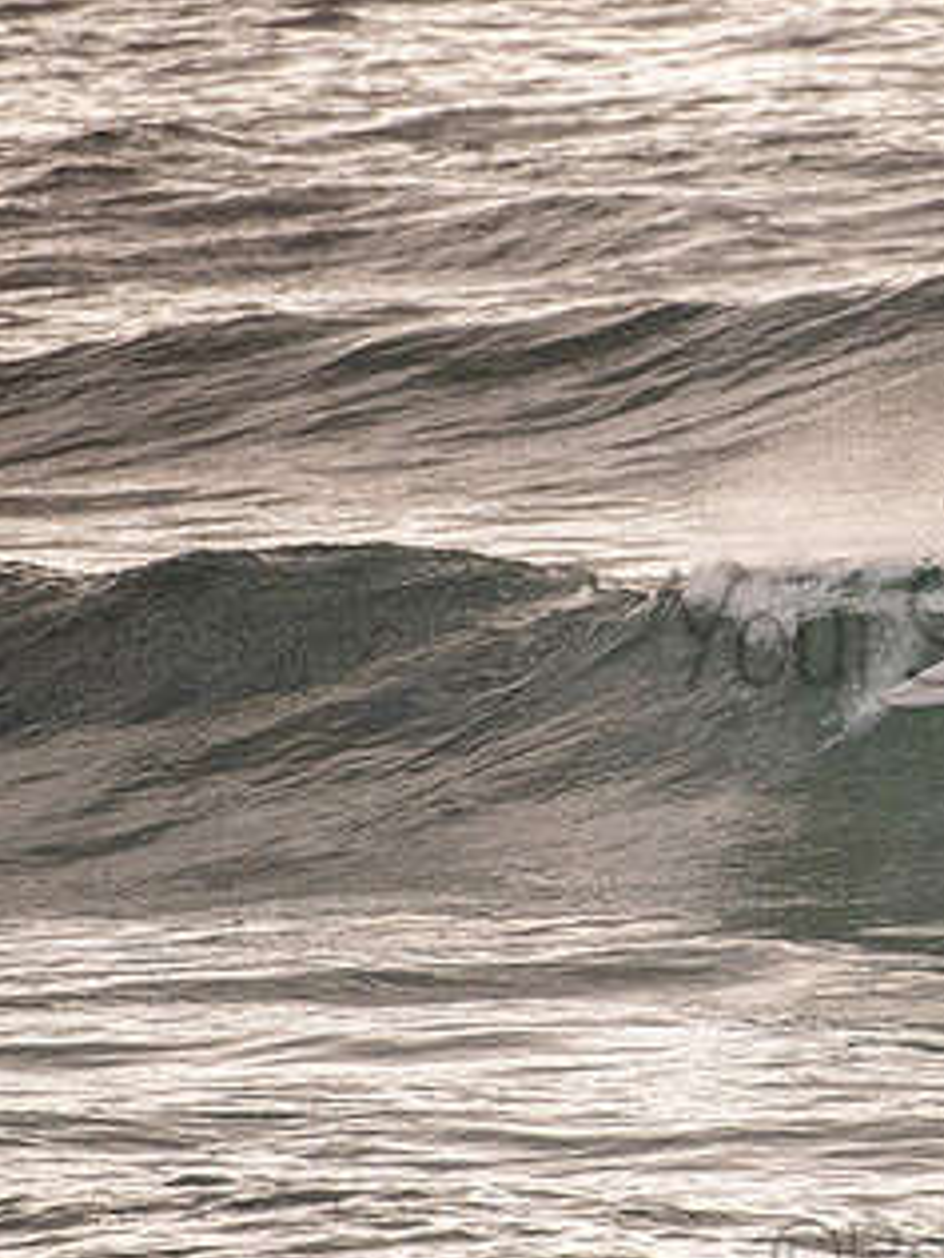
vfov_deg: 1.8
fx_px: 39306
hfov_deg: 1.4
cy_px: 540
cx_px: 997
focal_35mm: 1081
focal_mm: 500
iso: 900
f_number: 5.6
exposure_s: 1/2000
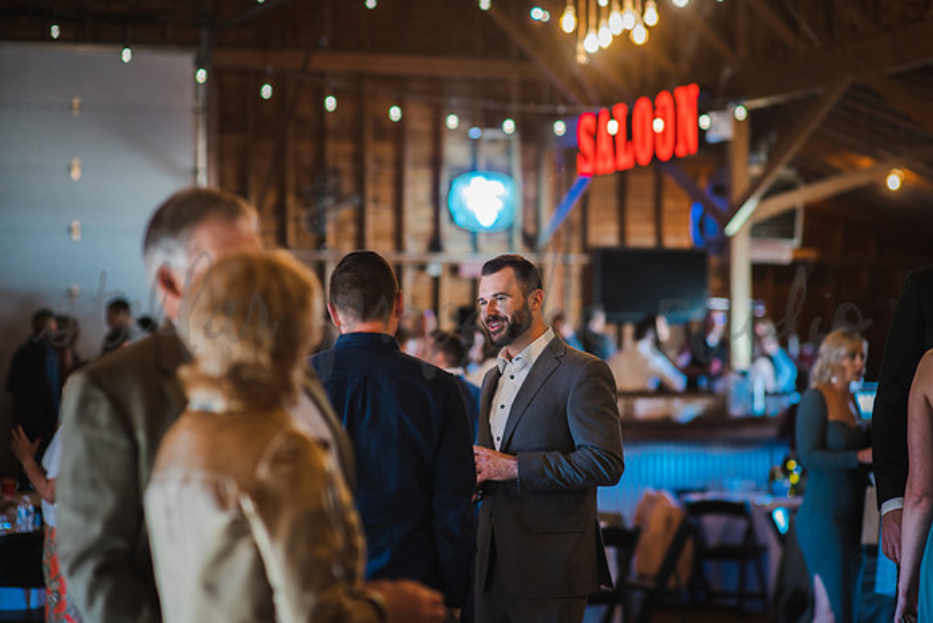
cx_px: 504
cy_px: 310
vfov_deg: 14.7
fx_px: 2418
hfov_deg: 21.8
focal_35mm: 93
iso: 1600
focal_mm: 85
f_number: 2
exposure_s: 1/200
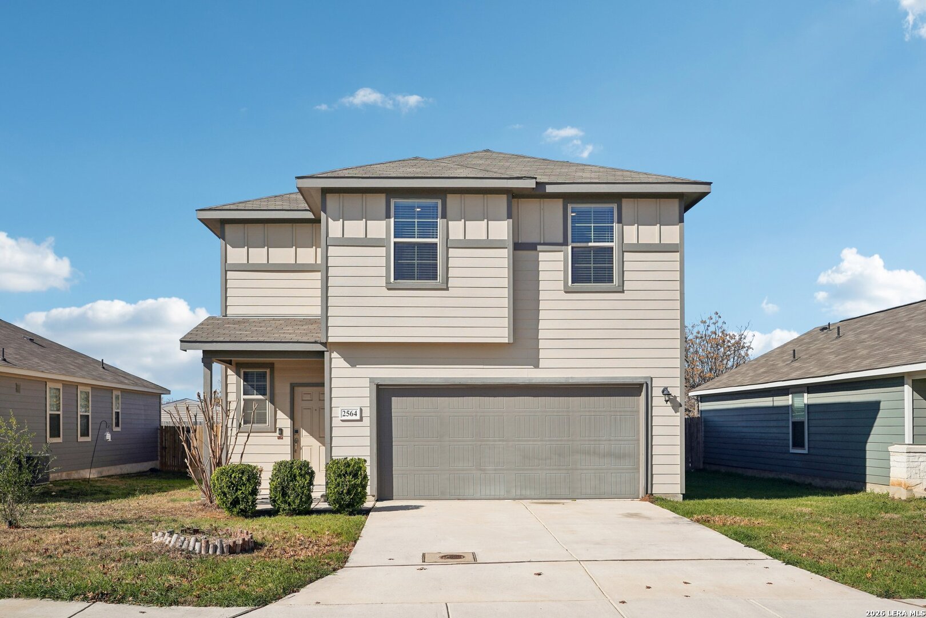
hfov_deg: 57.2
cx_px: 463
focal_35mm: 33
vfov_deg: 40.0
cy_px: 309
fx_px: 849
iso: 100
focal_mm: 33
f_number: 8
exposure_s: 1/640
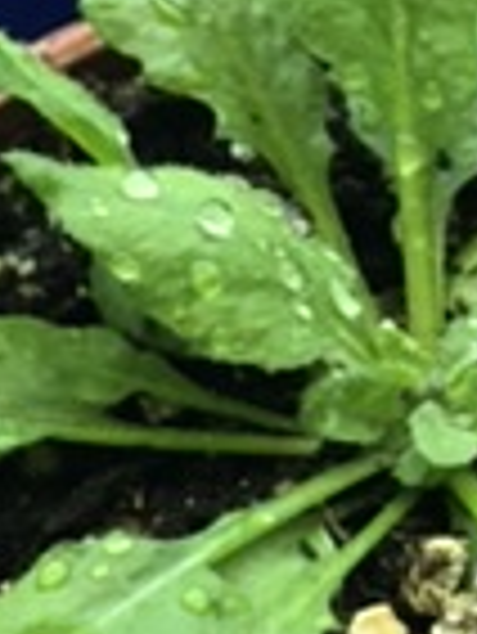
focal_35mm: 203
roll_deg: +2.4
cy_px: -103
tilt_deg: -39.9
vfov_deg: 9.6
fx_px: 3724
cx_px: 684
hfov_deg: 7.2
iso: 32
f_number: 1.8
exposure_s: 1/33
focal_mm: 3.99
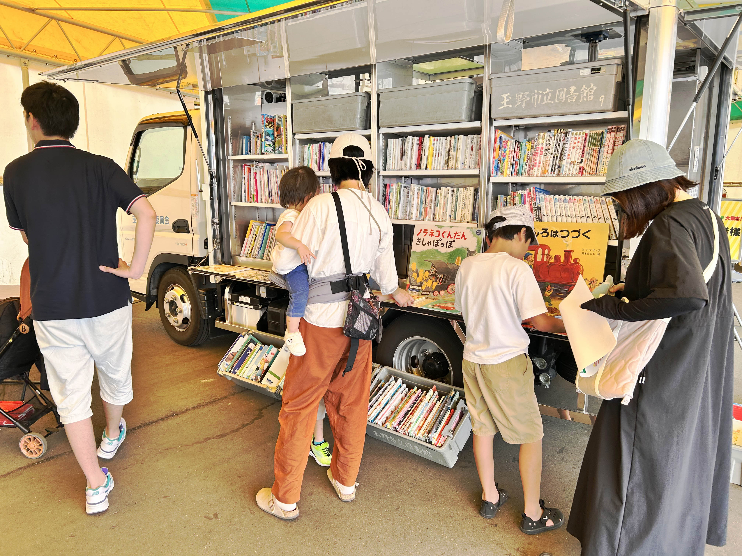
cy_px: 278
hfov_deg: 67.3
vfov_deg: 53.1
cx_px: 371
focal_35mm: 26
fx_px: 557
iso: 40
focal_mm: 5.7
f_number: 1.5
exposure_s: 1/121
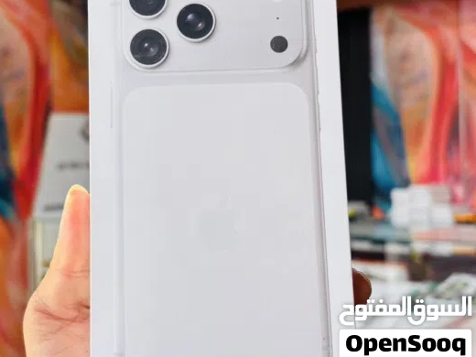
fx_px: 440
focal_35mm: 32
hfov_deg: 56.6
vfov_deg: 44.1
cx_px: 201
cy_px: 164
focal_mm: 5.96
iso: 32
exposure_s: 1/117
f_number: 1.6
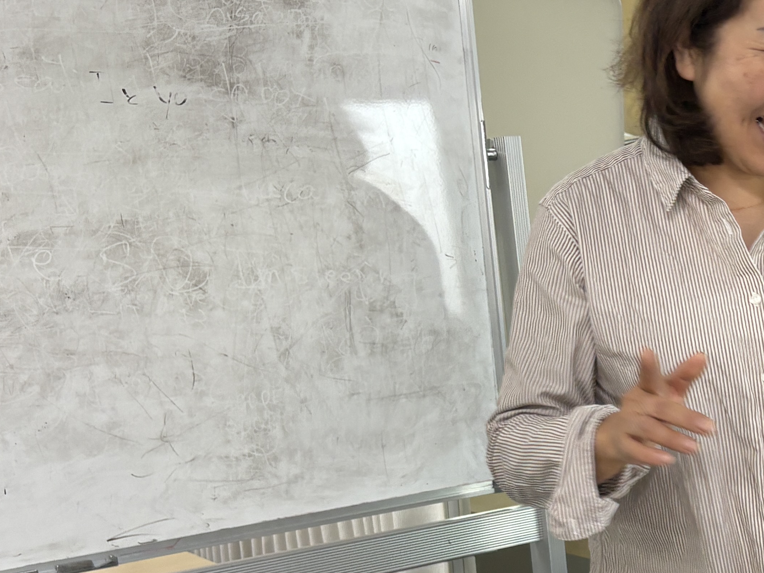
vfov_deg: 20.7
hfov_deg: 25.2
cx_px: 898
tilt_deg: -13.2
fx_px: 1545
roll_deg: +0.4
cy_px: 483
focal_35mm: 70
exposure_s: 1/60
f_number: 1.6
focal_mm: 5.96
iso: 80
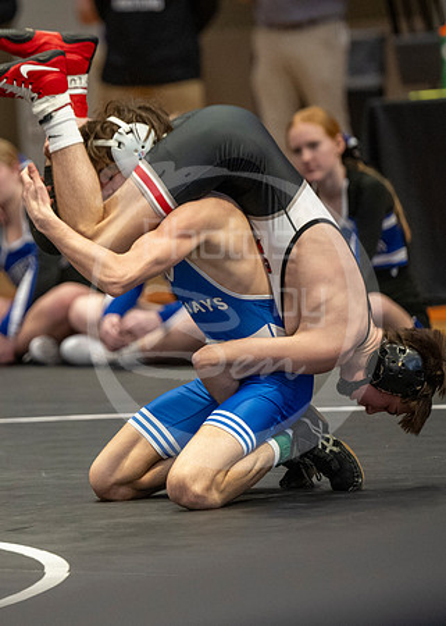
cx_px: 101
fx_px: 6251
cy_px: 396
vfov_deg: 5.7
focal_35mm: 352
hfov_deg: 4.1
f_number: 2.8
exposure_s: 1/1000
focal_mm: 190
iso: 3200
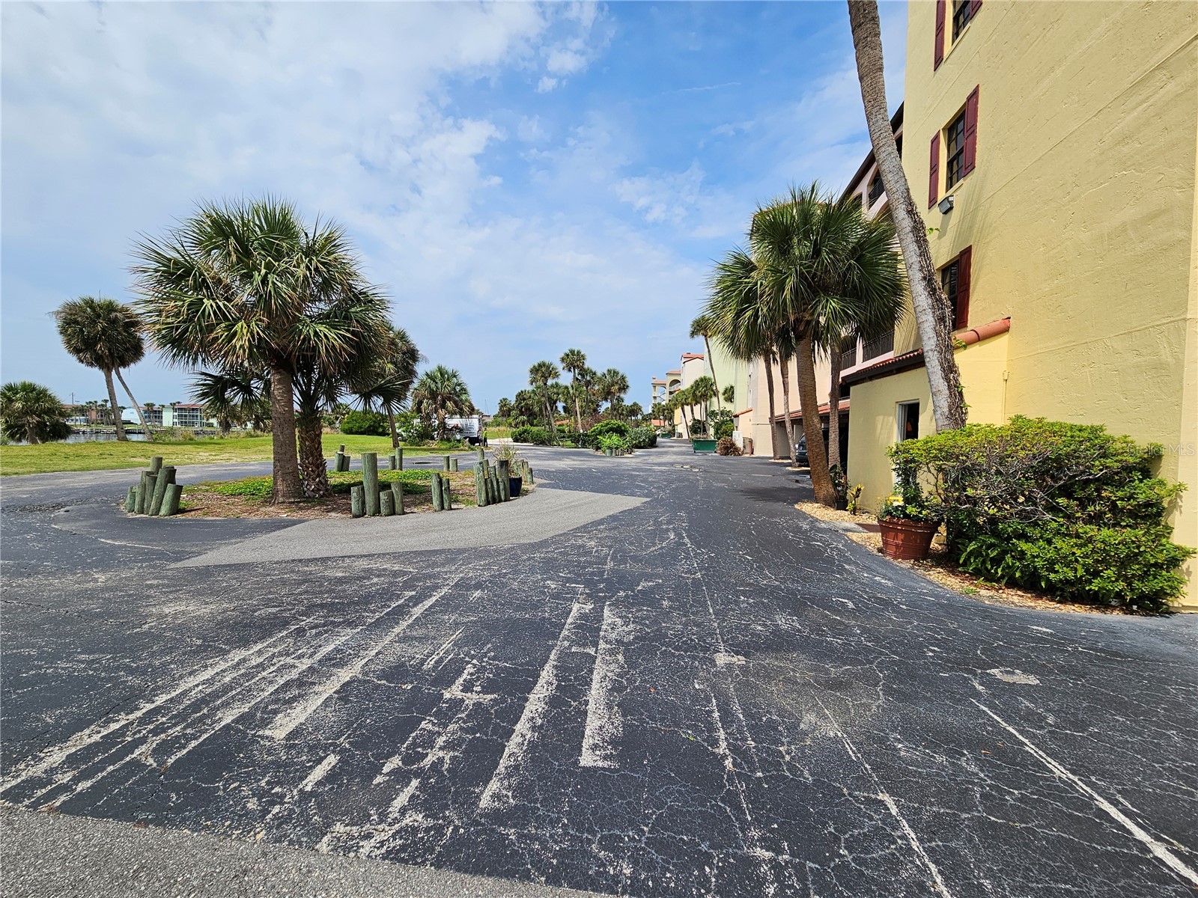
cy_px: 449
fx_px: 450
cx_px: 599
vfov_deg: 89.9
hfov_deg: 106.2
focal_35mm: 13
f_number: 2.2
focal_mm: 2.2
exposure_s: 1/3882
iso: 50
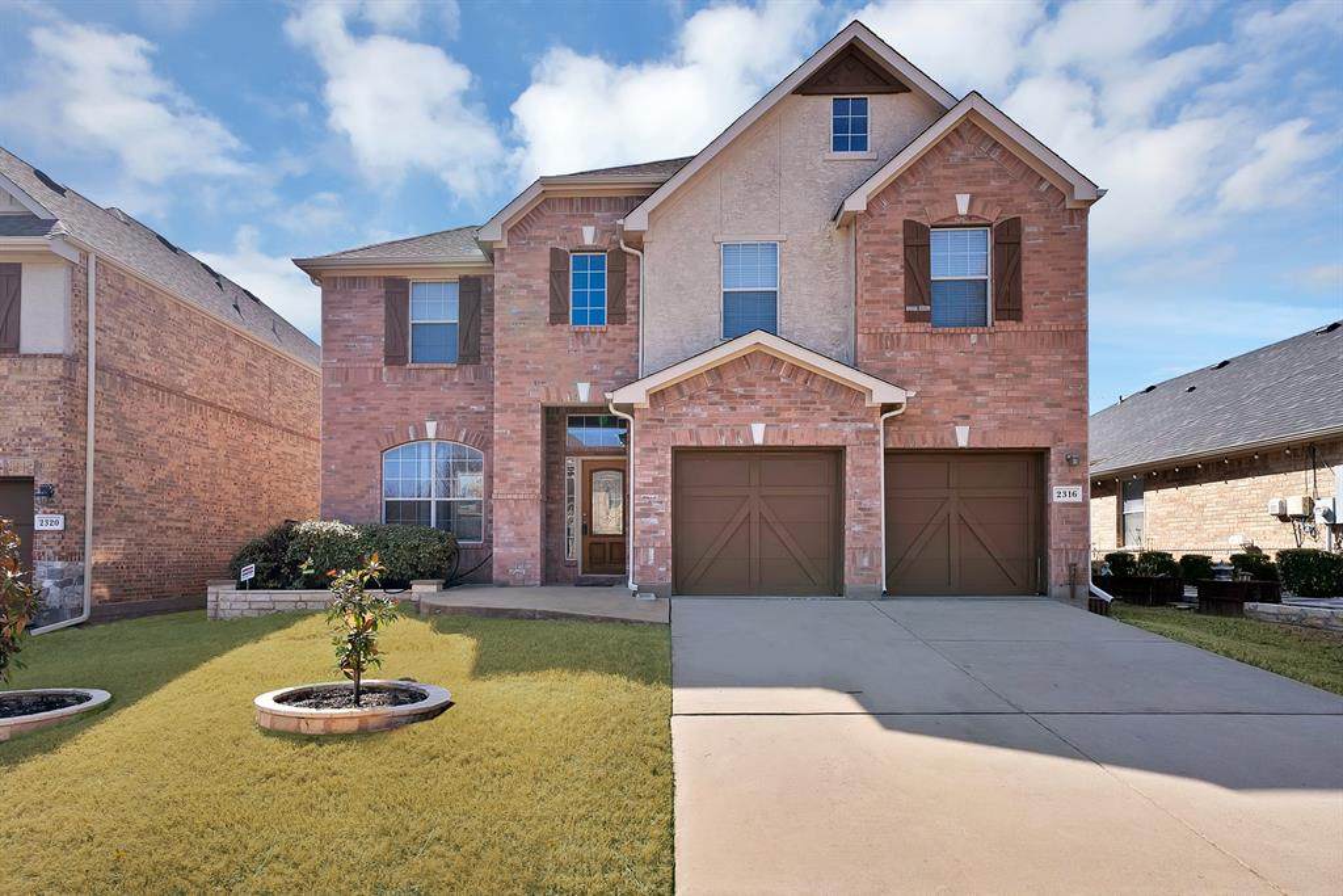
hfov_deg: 90.0
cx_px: 672
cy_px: 448
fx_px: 672
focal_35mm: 18
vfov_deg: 67.4
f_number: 9
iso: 500
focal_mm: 18
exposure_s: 1/400
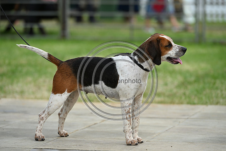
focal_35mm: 200
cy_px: 76
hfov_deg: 10.3
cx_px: 113
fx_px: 1256
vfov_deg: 6.9
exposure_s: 1/1000
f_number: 4.5
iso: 320
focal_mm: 200
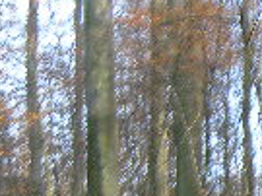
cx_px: -134
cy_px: 353
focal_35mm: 157
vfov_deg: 9.0
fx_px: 1187
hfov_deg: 12.0
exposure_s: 1/59.7
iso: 104
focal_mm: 5.8
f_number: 3.2
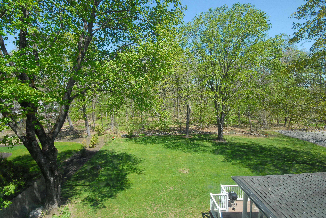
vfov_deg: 69.8
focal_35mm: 17
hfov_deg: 92.4
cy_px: 109
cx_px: 163
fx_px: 156
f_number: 11
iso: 400
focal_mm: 11.5
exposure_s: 1/100
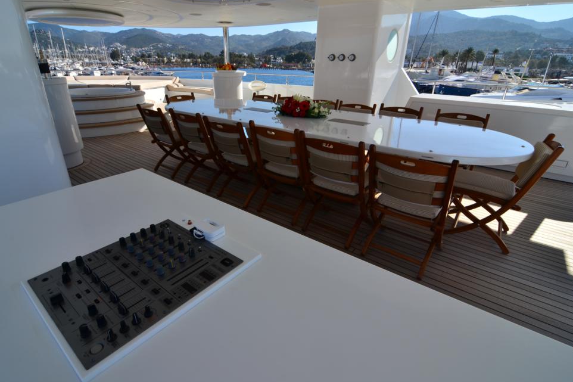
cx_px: 276
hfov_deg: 91.5
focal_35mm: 18
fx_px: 279
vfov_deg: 68.8
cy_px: 188
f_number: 10
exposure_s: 1/400
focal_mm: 11
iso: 200
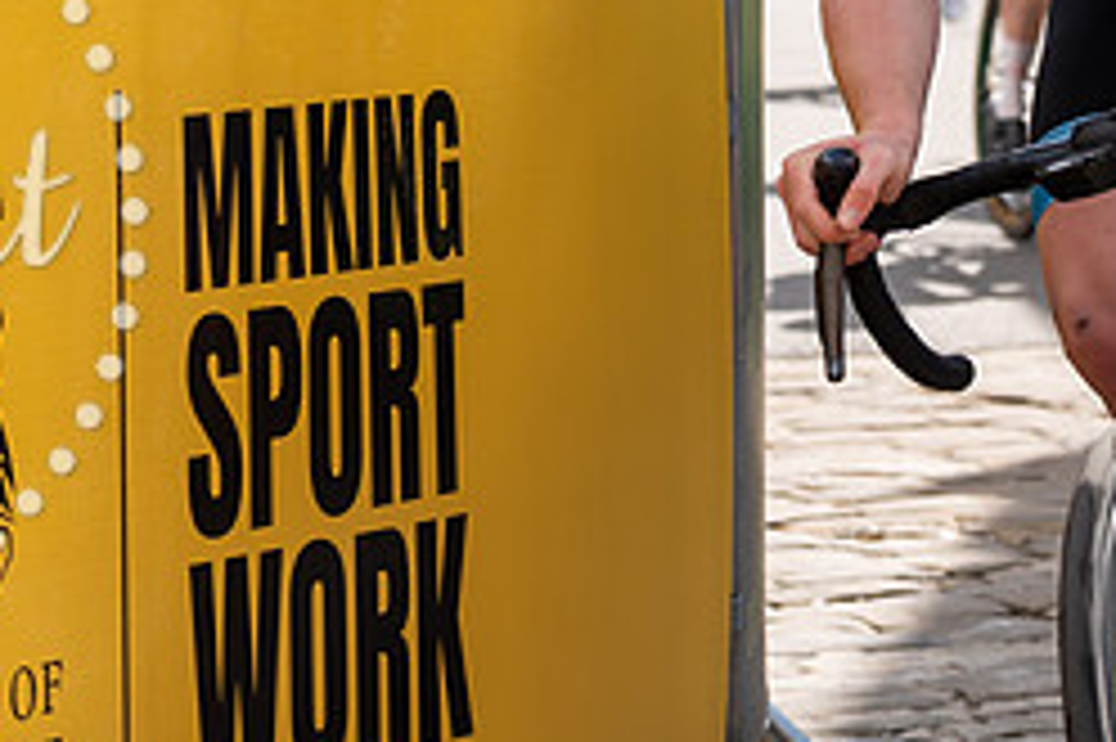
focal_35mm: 263
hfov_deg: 7.8
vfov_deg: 5.2
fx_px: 8147
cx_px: 1211
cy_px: -537
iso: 250
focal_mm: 70
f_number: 5
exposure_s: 1/1000
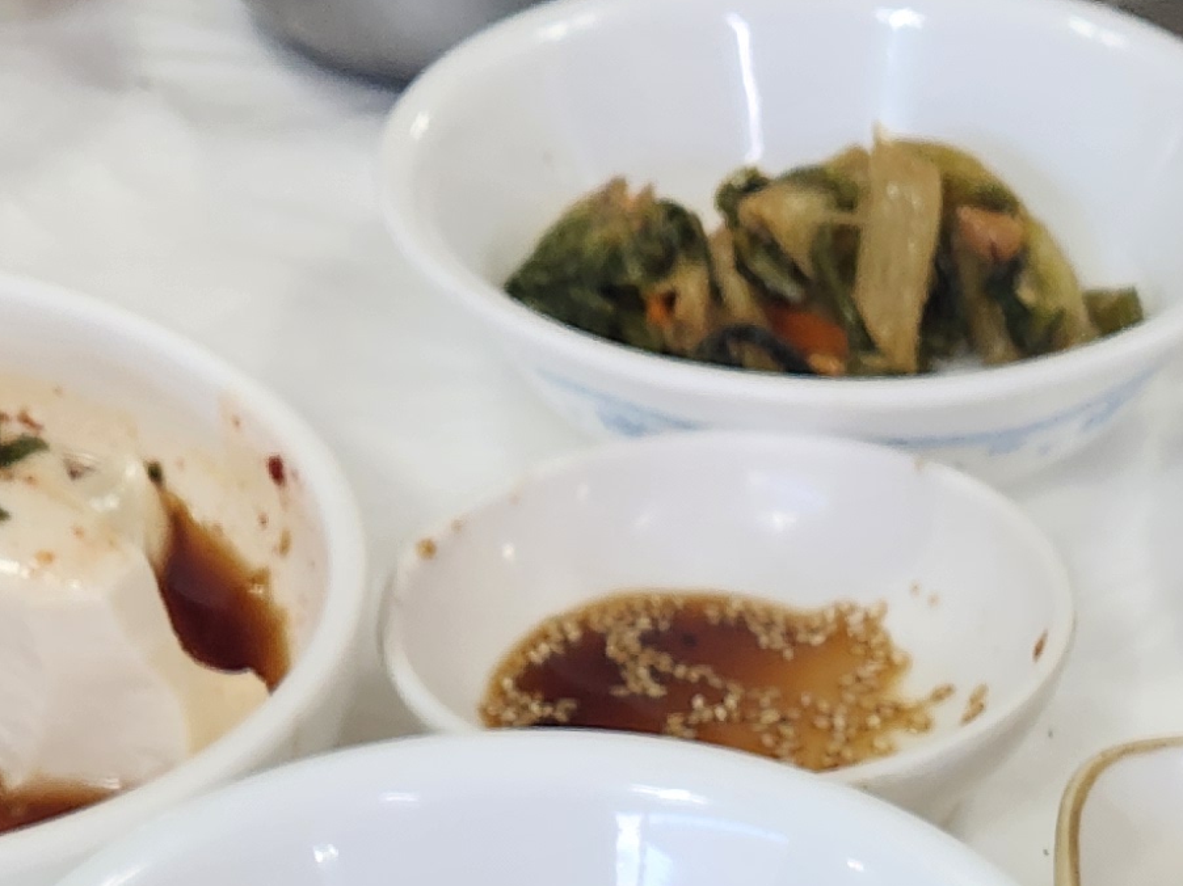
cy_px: 1633
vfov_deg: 13.0
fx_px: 3485
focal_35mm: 102
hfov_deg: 19.0
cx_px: 986
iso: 125
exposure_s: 1/120
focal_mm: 5.4
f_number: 1.8
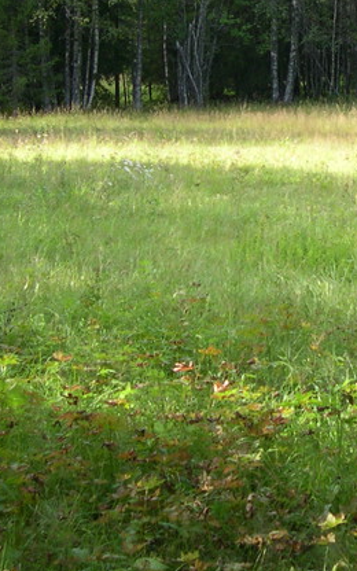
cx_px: 376
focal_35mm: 93
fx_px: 1448
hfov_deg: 13.8
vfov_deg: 22.0
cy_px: 117
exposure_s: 1/144
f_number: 2.8
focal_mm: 8
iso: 100
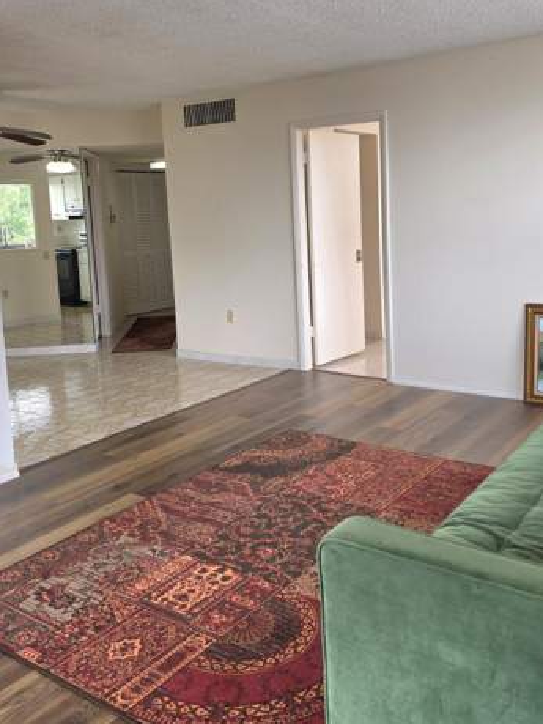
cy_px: 299
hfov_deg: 44.1
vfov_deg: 56.5
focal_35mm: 32
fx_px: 669
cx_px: 301
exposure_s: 1/120
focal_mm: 6.5
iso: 40
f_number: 1.4
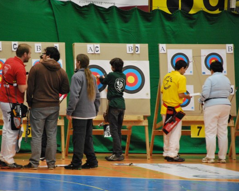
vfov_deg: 6.7
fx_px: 1624
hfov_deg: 8.4
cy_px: 95
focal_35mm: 230
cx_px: 98
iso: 1600
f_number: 5.6
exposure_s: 1/50
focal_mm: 135
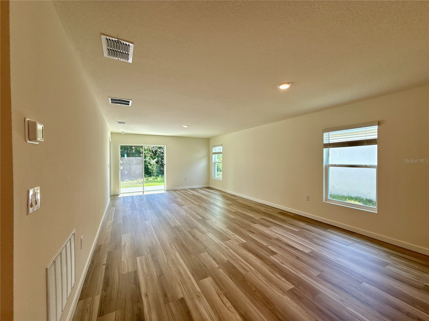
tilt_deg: -0.2
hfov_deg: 102.1
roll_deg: +0.5
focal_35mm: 14
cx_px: 214
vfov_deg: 85.7
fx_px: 174
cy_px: 160
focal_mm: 2.22
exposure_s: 1/176
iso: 64
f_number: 2.2
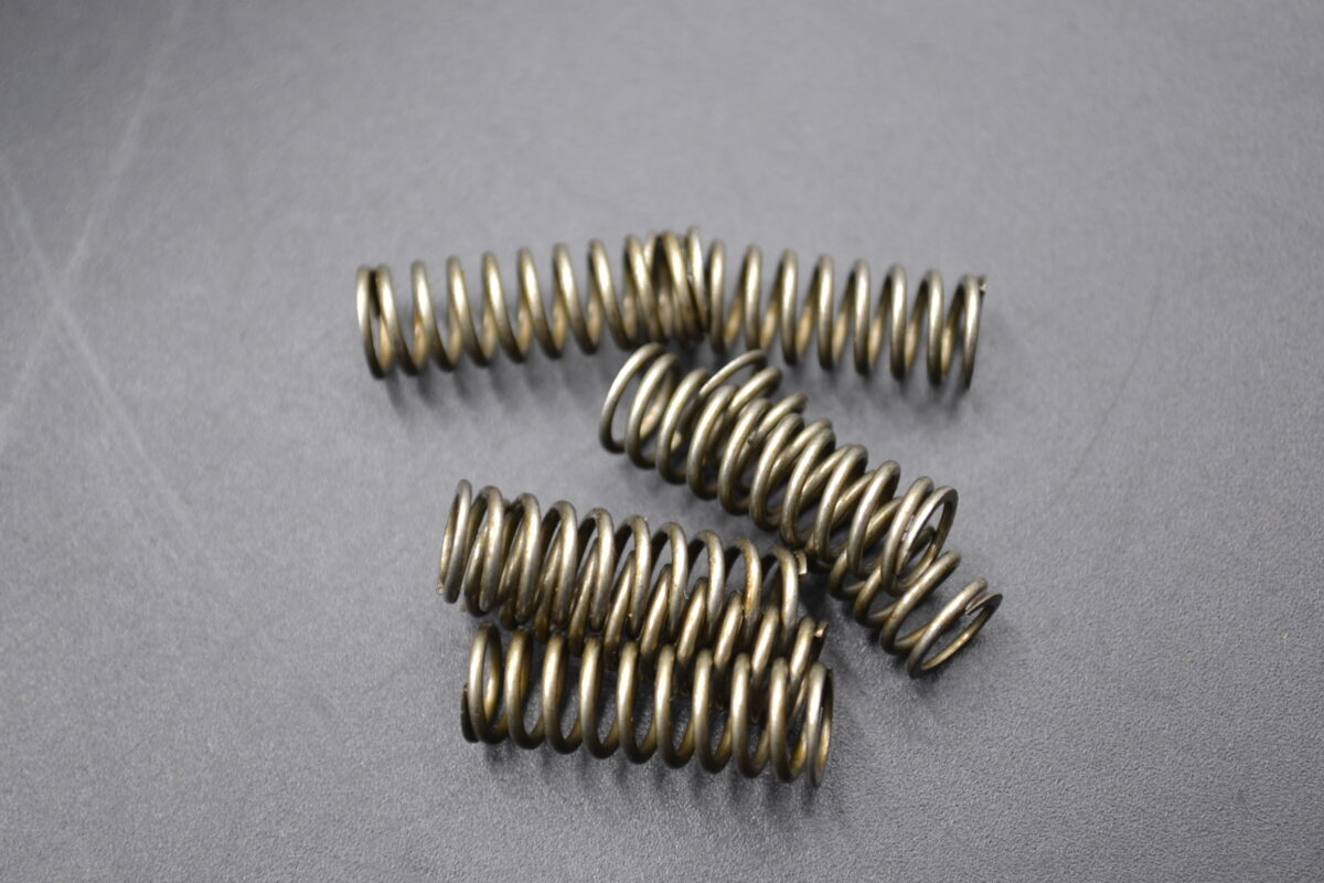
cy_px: 442
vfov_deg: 18.9
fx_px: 2648
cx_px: 662
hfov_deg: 28.1
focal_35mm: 72
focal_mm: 48
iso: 400
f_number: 5.6
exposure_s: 1/30
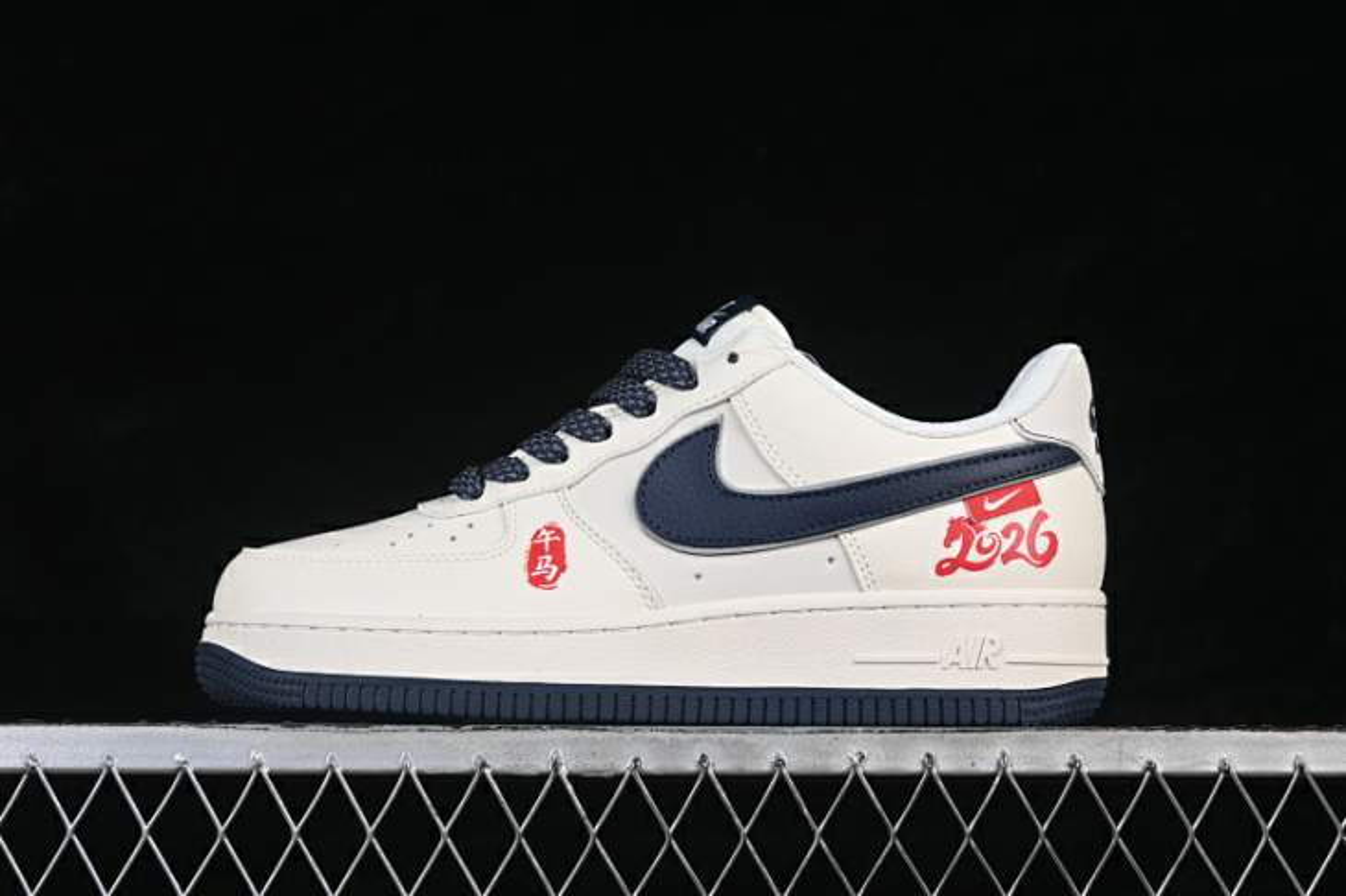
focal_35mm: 75
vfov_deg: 18.2
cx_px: 673
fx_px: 2803
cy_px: 448
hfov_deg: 27.0
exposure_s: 1/80
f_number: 8
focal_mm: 50
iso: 160
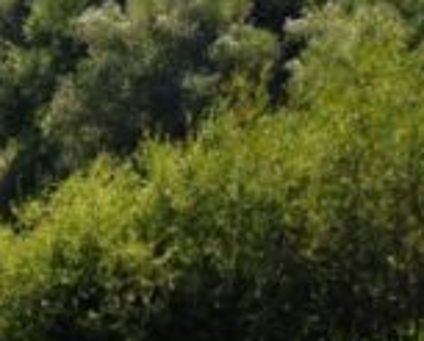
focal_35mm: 377
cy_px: -50
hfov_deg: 5.0
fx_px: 4740
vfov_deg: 4.1
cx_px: -513
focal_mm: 40
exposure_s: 1/250
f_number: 10
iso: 200
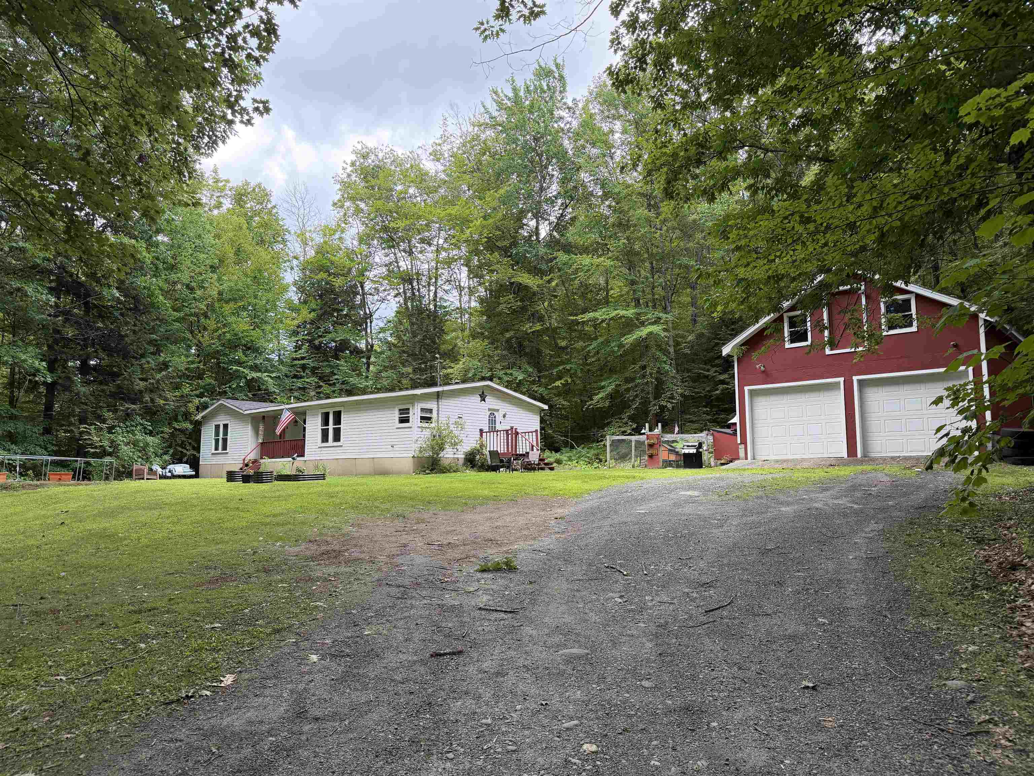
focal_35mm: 24
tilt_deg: +6.4
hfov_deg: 71.6
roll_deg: +0.4
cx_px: 517
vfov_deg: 56.8
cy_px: 388
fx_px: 717
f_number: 1.78
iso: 100
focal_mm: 6.76
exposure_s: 1/459
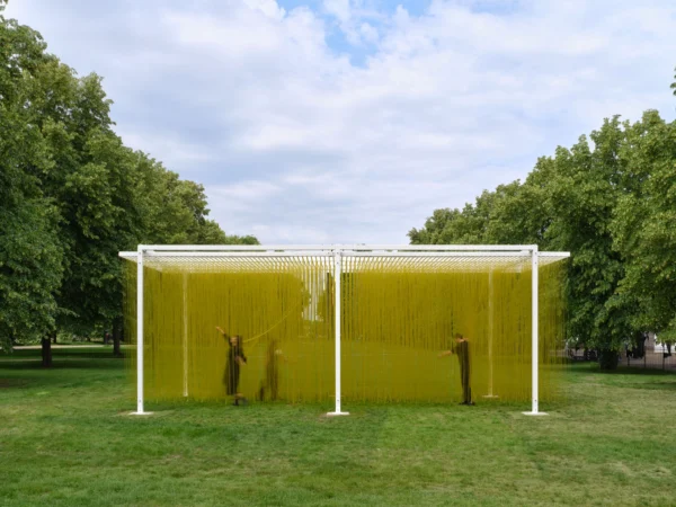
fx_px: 703
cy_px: 254
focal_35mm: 36
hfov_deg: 51.4
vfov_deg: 39.7
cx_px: 338
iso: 50
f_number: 29
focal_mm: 45
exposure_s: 1/4
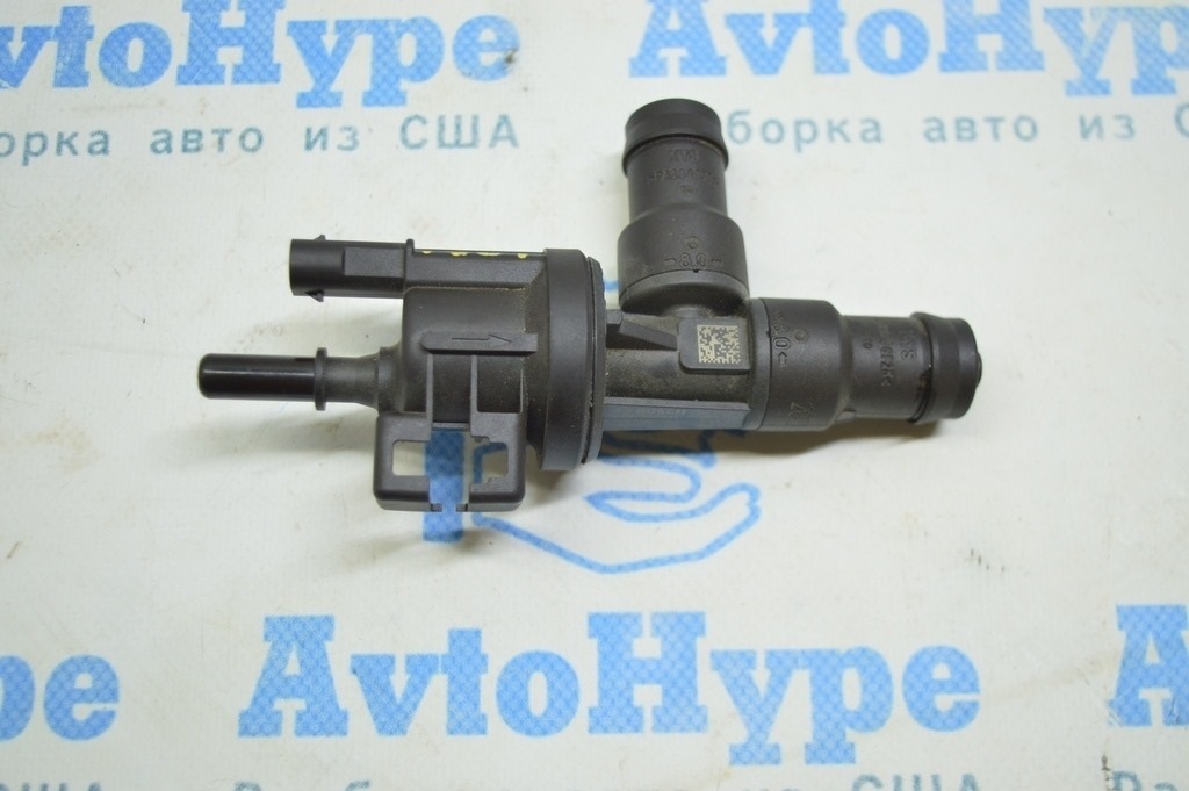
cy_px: 396
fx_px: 1436
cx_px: 594
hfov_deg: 45.0
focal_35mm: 44
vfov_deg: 30.8
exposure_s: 1/40
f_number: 4.2
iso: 400
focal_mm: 29
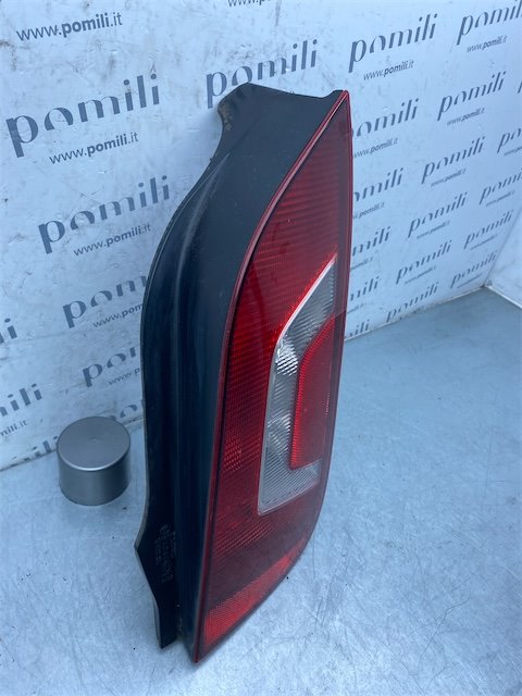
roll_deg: -12.5
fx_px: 523
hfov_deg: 53.1
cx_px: 261
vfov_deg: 67.3
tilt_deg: -36.5
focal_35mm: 26
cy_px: 348
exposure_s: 1/698
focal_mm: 4.25
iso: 32
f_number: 1.8
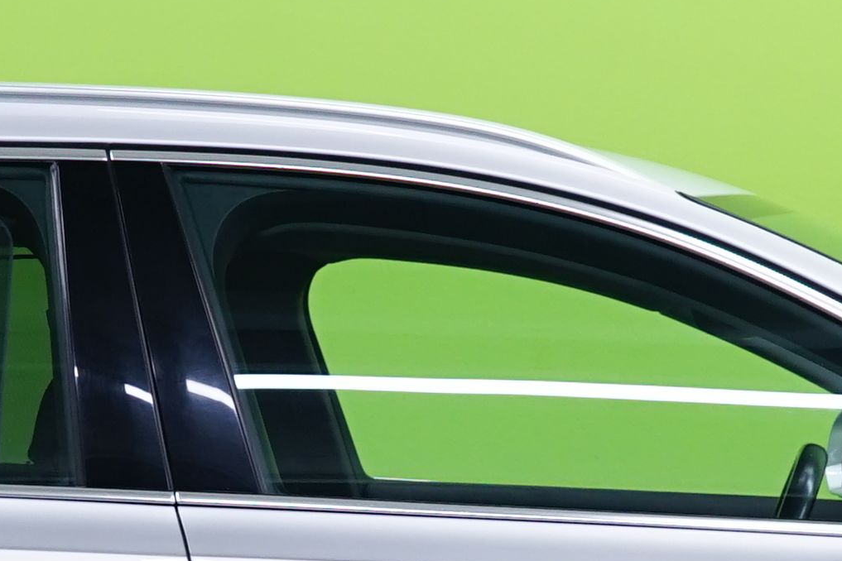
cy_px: 598
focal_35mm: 230
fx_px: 5379
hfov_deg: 9.0
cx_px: 435
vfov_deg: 6.0
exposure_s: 1/25
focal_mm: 39
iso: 400
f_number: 4
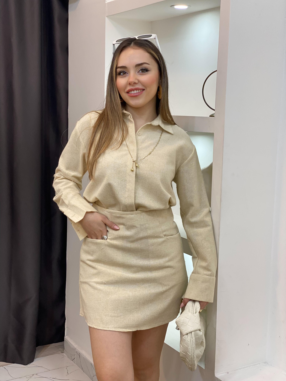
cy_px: 190
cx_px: 143
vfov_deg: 36.8
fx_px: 573
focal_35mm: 52
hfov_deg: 28.0
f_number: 2
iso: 80
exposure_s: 1/100
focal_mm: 6
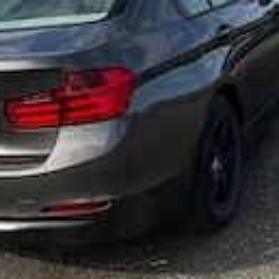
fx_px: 647
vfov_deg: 24.3
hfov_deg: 23.9
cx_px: 52
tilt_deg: -16.1
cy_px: 138
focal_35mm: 71
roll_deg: +7.1
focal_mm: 5.96
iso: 50
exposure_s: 1/1220
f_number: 1.6
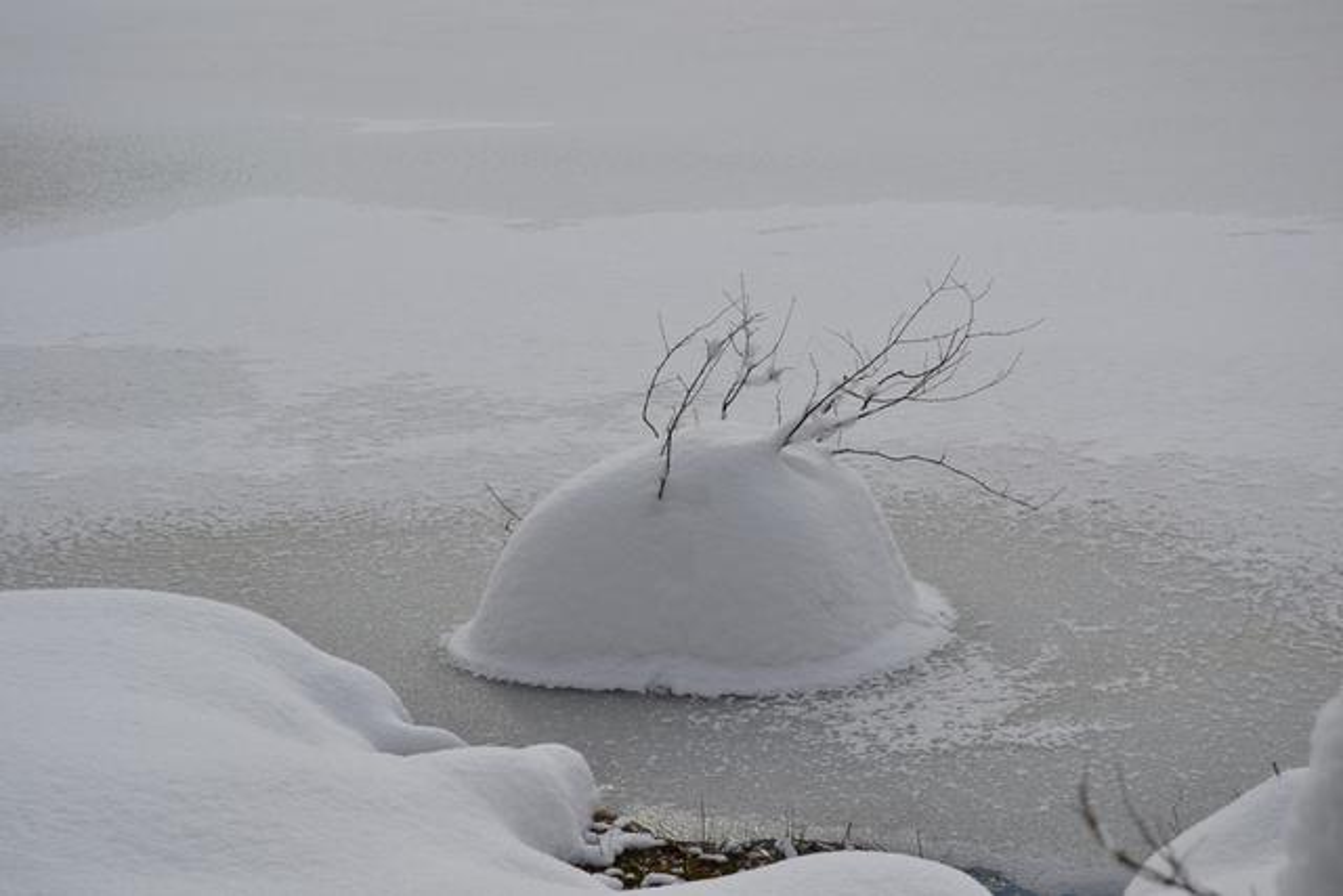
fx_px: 3078
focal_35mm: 82
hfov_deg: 24.6
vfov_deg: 16.6
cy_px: 448
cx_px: 672
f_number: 7.1
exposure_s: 1/400
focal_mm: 55
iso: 100
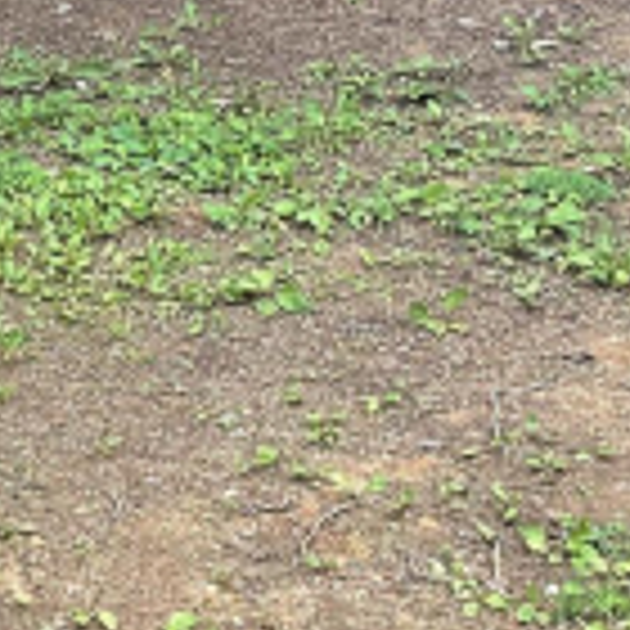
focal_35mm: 122
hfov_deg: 14.0
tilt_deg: -6.6
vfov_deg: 14.1
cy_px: 16
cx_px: -32
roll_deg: -0.5
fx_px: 2512
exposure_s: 1/122
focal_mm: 3
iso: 32
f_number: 1.8
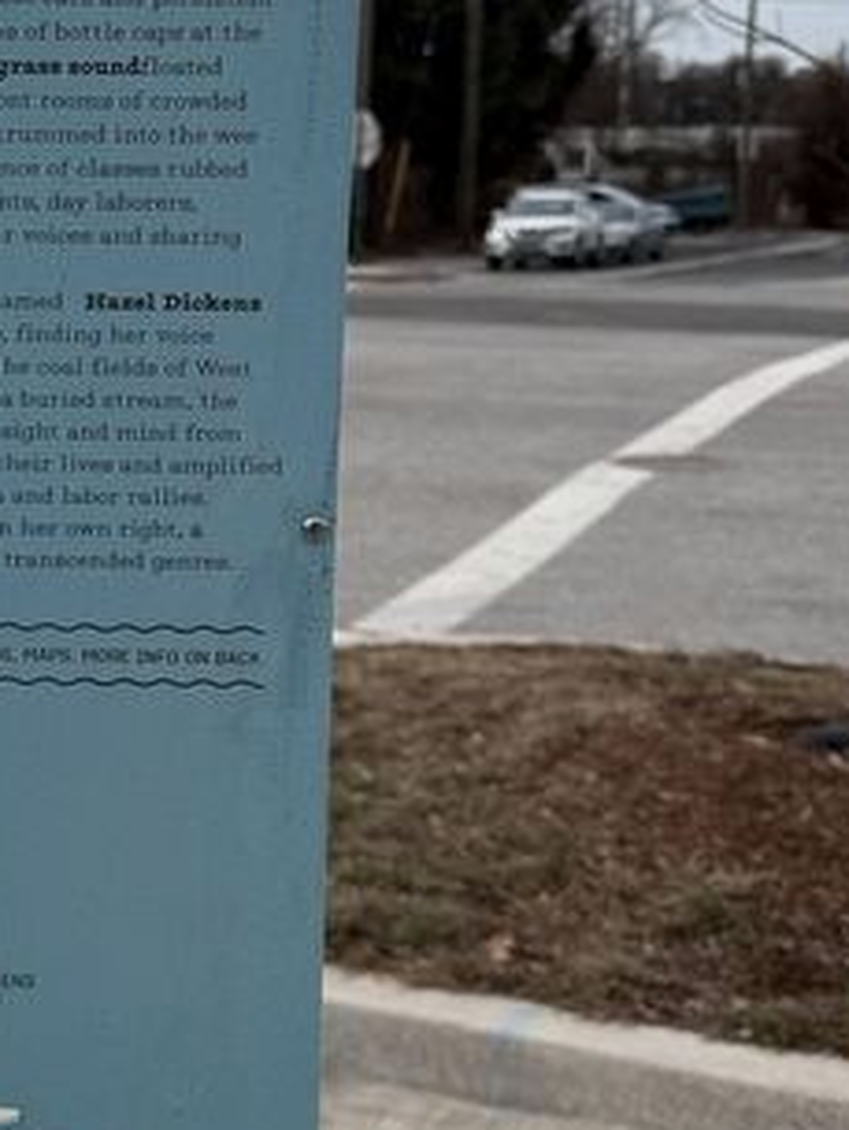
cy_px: 411
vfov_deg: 30.6
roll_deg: -1.5
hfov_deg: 21.9
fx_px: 2059
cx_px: -122
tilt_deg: -7.3
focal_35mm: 63
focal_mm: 6.76
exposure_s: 1/4673
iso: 80
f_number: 1.78
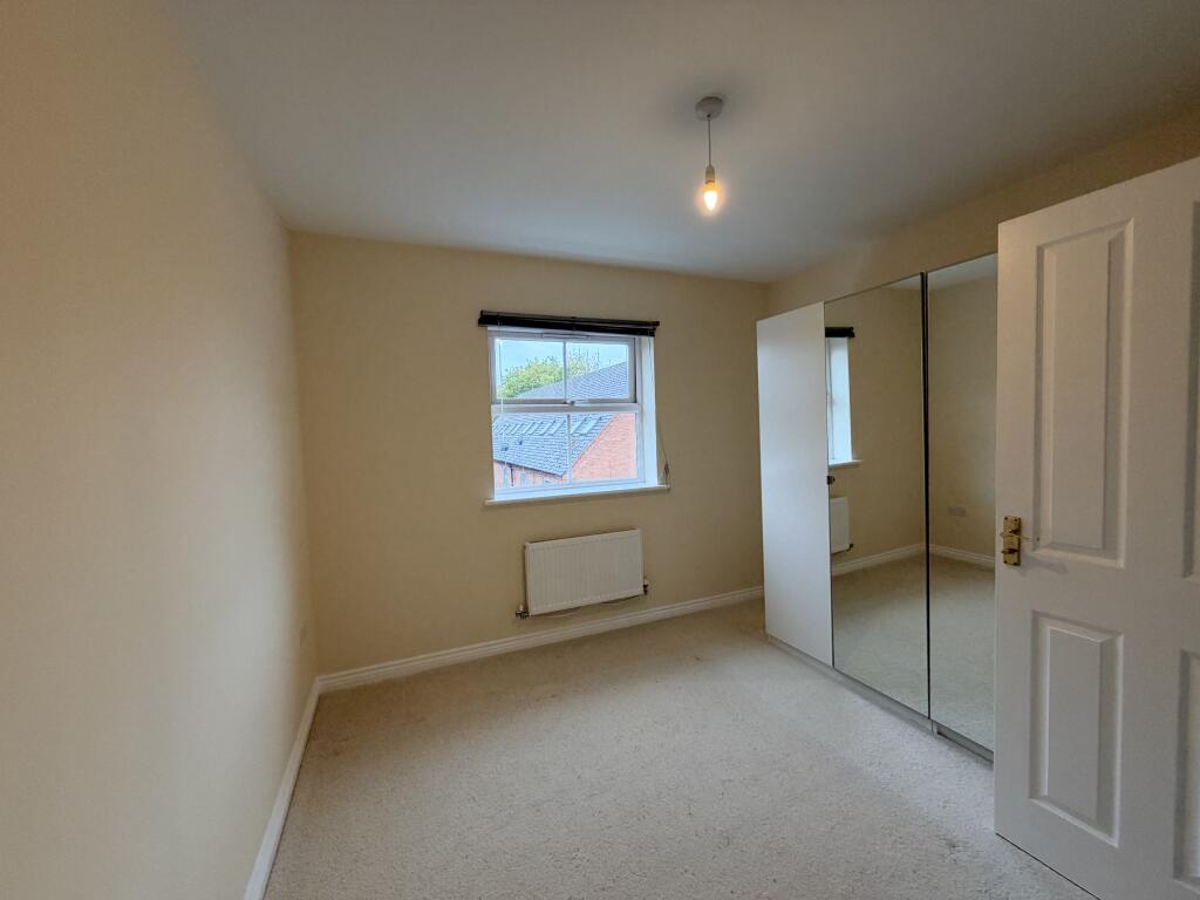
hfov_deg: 102.1
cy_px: 450
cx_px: 600
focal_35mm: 14
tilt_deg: -2.8
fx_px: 485
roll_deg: +1.0
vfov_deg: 85.7
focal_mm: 2.22
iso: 250
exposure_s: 1/100
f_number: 2.2
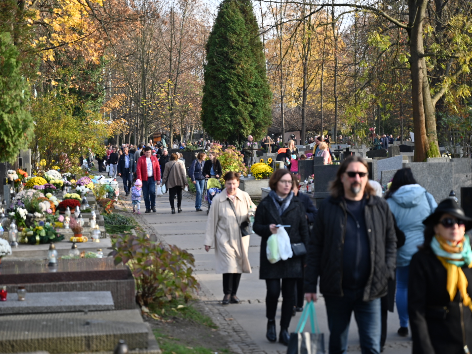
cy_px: 177
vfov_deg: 19.4
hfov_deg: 25.7
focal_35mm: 76
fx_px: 1036
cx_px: 233
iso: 180
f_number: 4
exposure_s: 1/320
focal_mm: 70
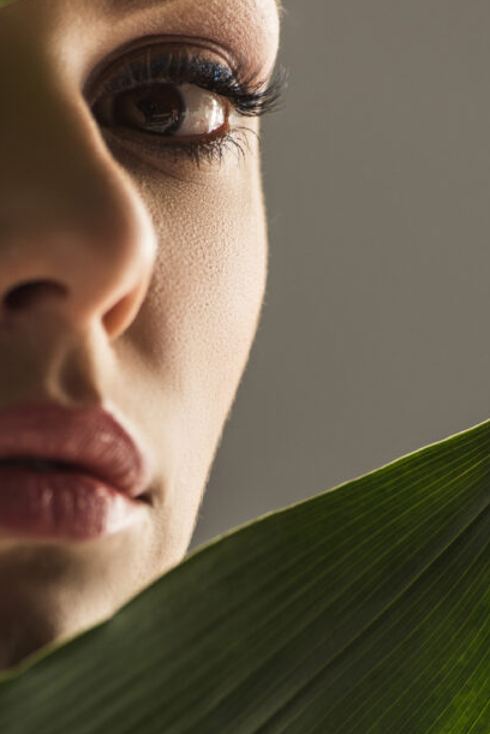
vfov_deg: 4.1
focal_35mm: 503
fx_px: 10257
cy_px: 660
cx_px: 248
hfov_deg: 2.7
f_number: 3.5
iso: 160
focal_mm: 200
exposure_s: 1/640
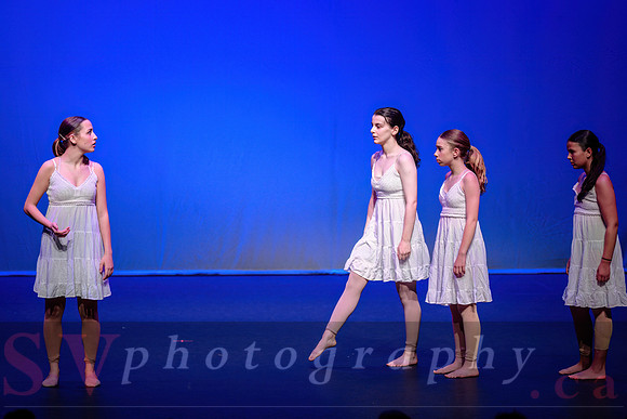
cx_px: 308
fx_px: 2688
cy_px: 210
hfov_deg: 13.3
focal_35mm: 154
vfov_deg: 8.9
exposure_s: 1/500
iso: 1600
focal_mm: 150
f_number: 2.8
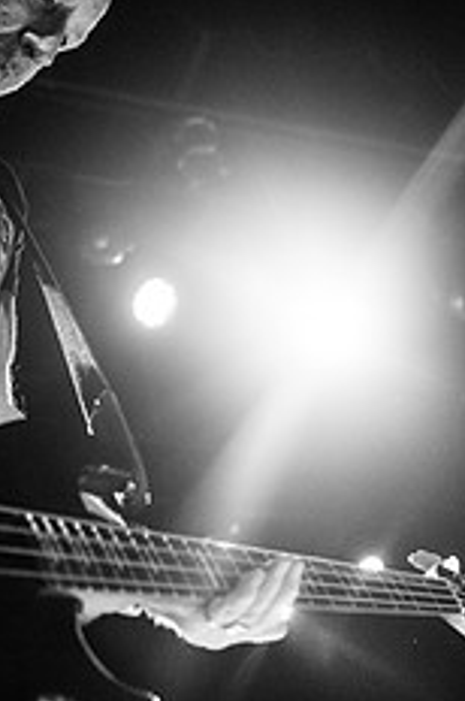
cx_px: 51
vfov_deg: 29.7
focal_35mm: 68
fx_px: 1321
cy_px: 299
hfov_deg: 19.6
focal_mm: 35
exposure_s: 1/250
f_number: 3.2
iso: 3200
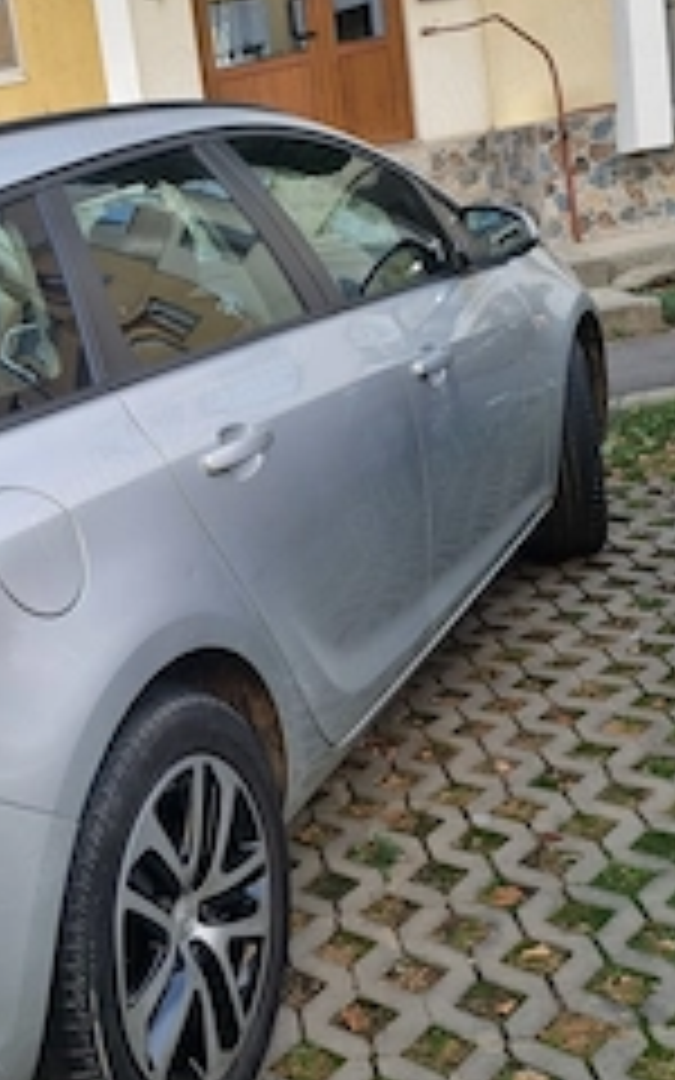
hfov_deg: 26.6
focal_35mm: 46
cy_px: 508
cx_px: 9
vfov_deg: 43.5
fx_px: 1354
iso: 50
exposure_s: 1/726
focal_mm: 5.4
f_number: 1.8
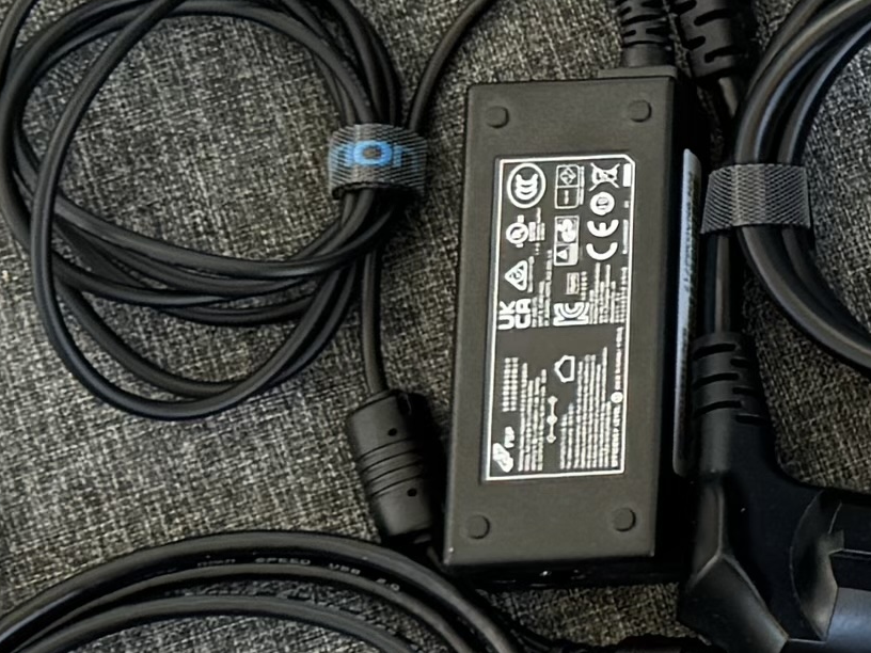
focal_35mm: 168
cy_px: 32
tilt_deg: -71.5
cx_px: 2072
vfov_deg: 8.8
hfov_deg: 10.3
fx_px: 4227
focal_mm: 6.76
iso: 80
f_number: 1.78
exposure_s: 1/678
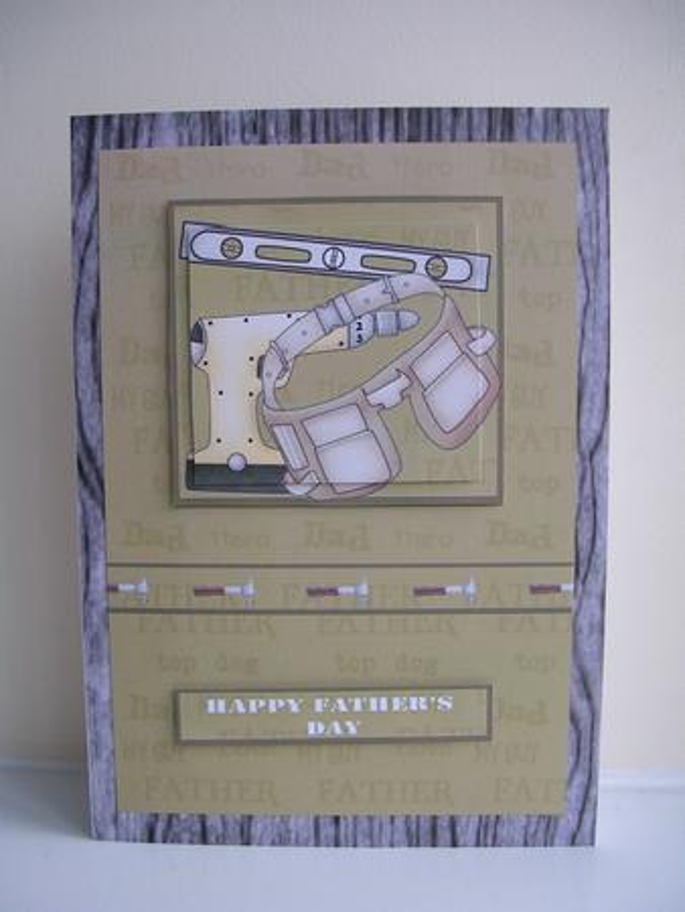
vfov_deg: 49.0
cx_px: 342
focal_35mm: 38
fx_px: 1002
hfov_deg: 37.8
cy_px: 456
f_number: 2.8
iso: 50
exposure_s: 1/45.6
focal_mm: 5.8
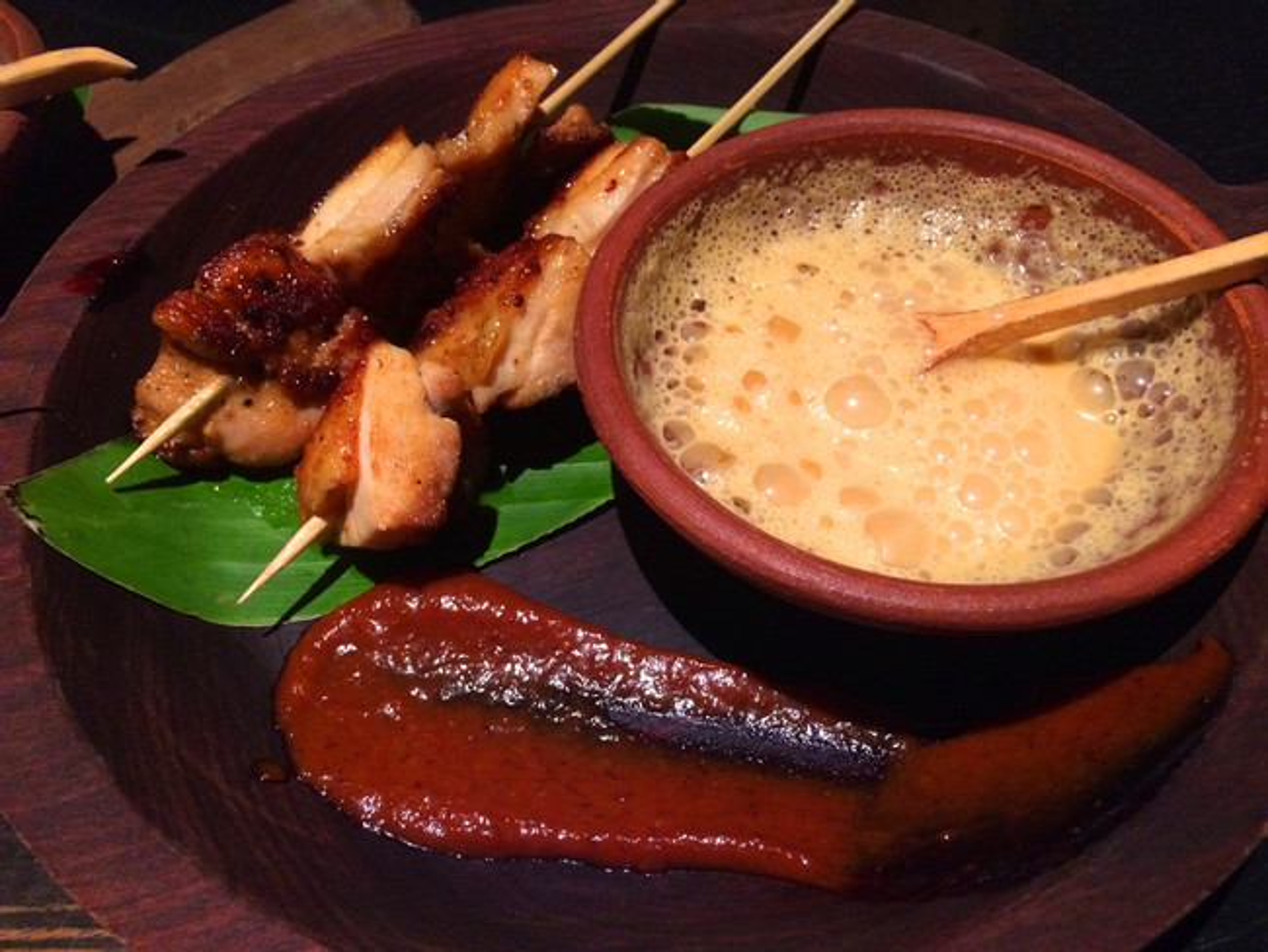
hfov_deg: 59.9
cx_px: 634
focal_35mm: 30
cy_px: 476
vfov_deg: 46.8
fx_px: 1099
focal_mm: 4.12
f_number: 2.2
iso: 320
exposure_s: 1/20
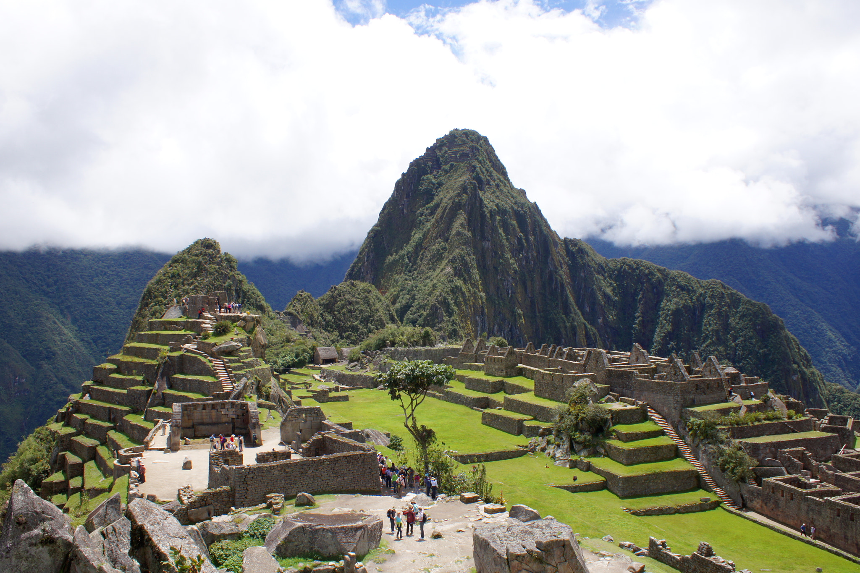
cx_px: 430
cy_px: 286
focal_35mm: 27
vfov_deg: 47.9
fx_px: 645
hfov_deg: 67.4
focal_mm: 18
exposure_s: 1/320
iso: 200
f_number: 10
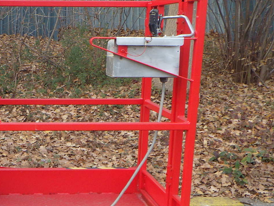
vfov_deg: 24.3
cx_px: 24
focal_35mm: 60
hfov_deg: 30.7
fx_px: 475
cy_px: 141
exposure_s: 1/45
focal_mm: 5
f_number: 3.5
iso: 125
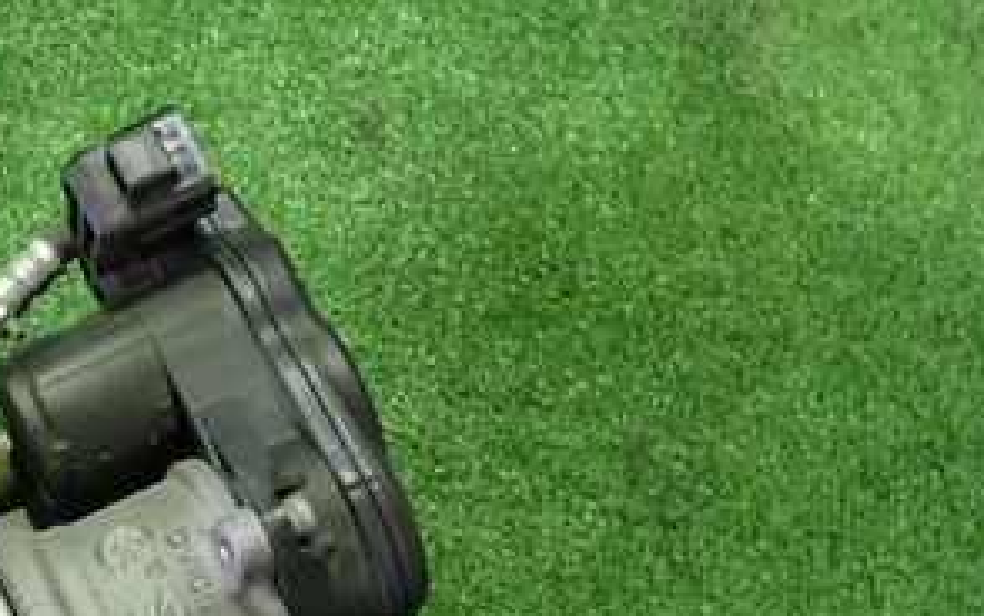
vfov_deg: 22.9
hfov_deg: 35.3
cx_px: 100
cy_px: 636
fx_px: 1449
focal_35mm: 54
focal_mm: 4.5
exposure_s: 1/30
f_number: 2
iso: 800
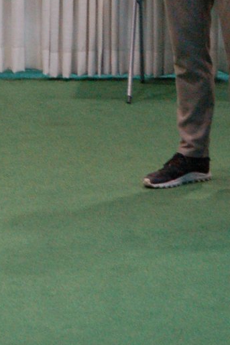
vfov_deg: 6.9
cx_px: 172
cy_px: -266
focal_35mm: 291
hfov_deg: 4.7
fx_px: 2790
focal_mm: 50
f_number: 3.2
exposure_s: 1/125
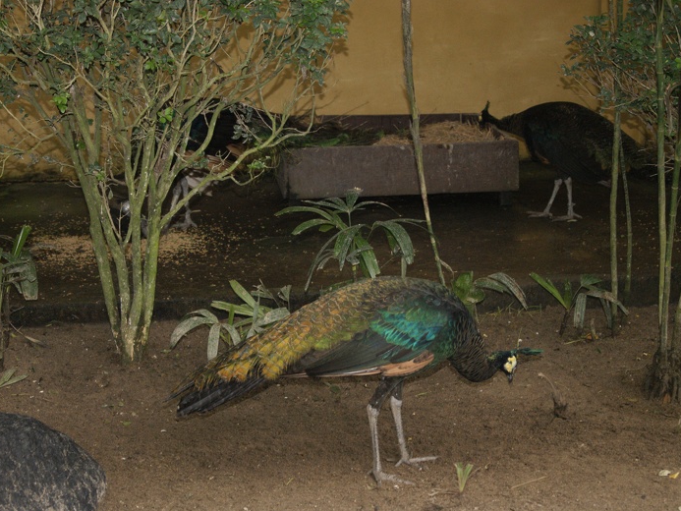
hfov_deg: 21.6
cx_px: 346
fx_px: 1782
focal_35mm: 91
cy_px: 258
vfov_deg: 16.3
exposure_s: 1/80
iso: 400
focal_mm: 55
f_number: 5.6
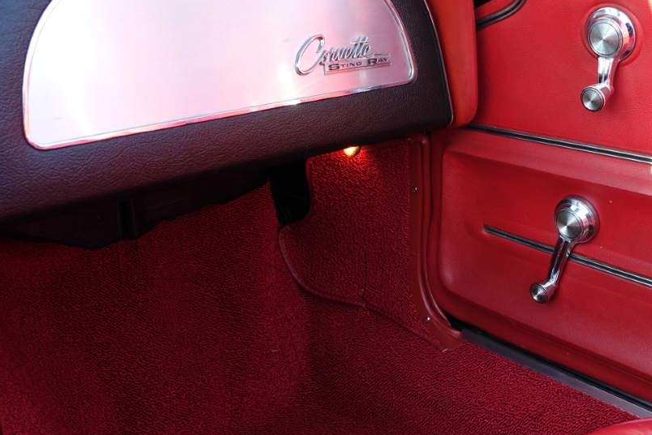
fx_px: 851
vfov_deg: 28.5
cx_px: 394
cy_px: 277
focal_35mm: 47
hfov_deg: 41.7
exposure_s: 1/80
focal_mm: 12.06
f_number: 3.5
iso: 125
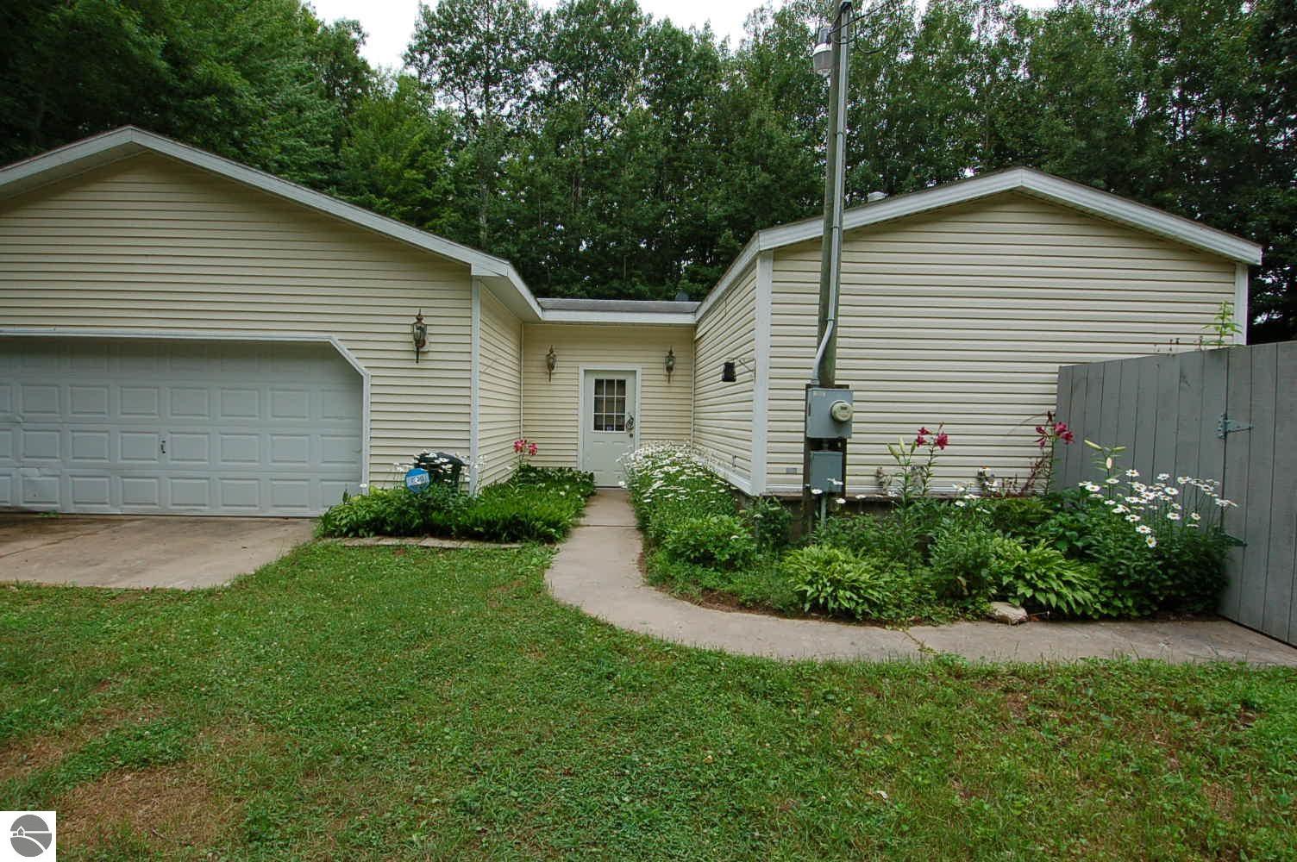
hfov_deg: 90.1
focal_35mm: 18
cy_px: 431
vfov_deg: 67.3
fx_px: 648
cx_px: 648
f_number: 10
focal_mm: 12
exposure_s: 1/400
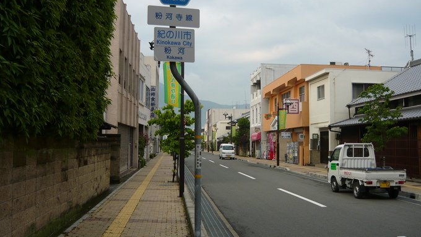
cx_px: 207
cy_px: 106
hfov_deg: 54.0
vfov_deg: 32.0
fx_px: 413
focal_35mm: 37
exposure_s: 1/320
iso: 100
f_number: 2.8
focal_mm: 5.5
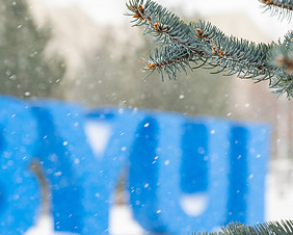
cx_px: 181
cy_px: 153
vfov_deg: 11.4
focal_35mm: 135
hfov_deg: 14.2
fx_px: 1171
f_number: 5.6
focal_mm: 70
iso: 500
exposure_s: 1/500
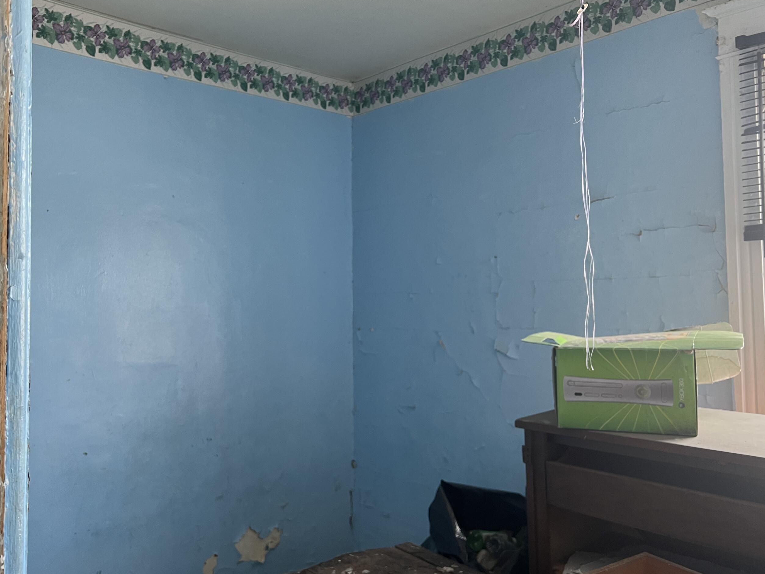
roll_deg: +1.9
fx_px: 685
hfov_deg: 58.3
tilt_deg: +3.7
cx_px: 369
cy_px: 275
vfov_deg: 45.4
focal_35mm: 31
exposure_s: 1/65
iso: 125
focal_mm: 5.7
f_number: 1.5
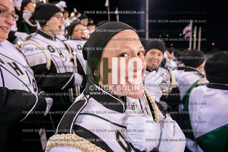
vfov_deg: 53.1
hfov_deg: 73.8
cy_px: 76
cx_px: 114
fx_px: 152
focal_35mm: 24
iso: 5000
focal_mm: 24
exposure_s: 1/640
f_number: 4.5
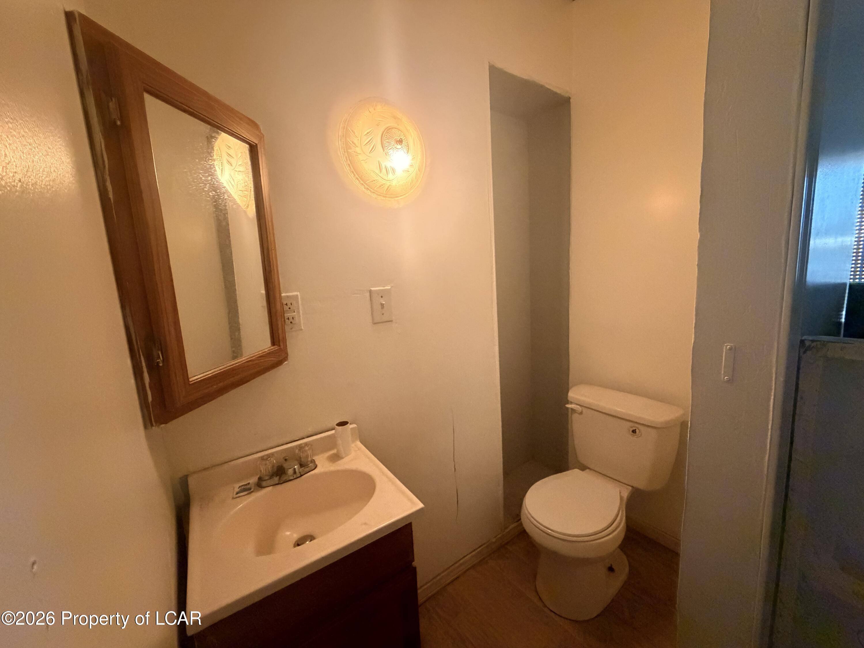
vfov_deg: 85.7
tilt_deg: -11.4
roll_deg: +3.7
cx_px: 432
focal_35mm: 14
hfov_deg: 102.1
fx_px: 349
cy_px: 324
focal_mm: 2.22
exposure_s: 1/60
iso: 1000
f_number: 2.2
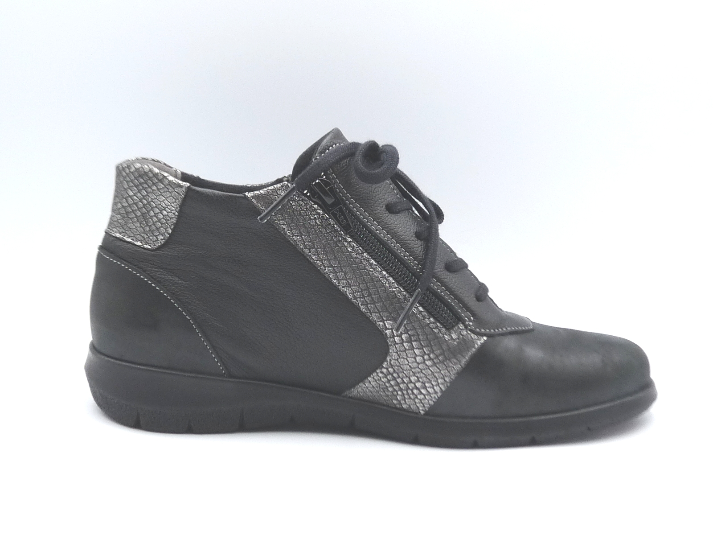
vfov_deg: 29.7
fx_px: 1009
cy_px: 268
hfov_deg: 38.9
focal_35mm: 49
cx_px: 356
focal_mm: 4.8
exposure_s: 1/160
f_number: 4
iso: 100
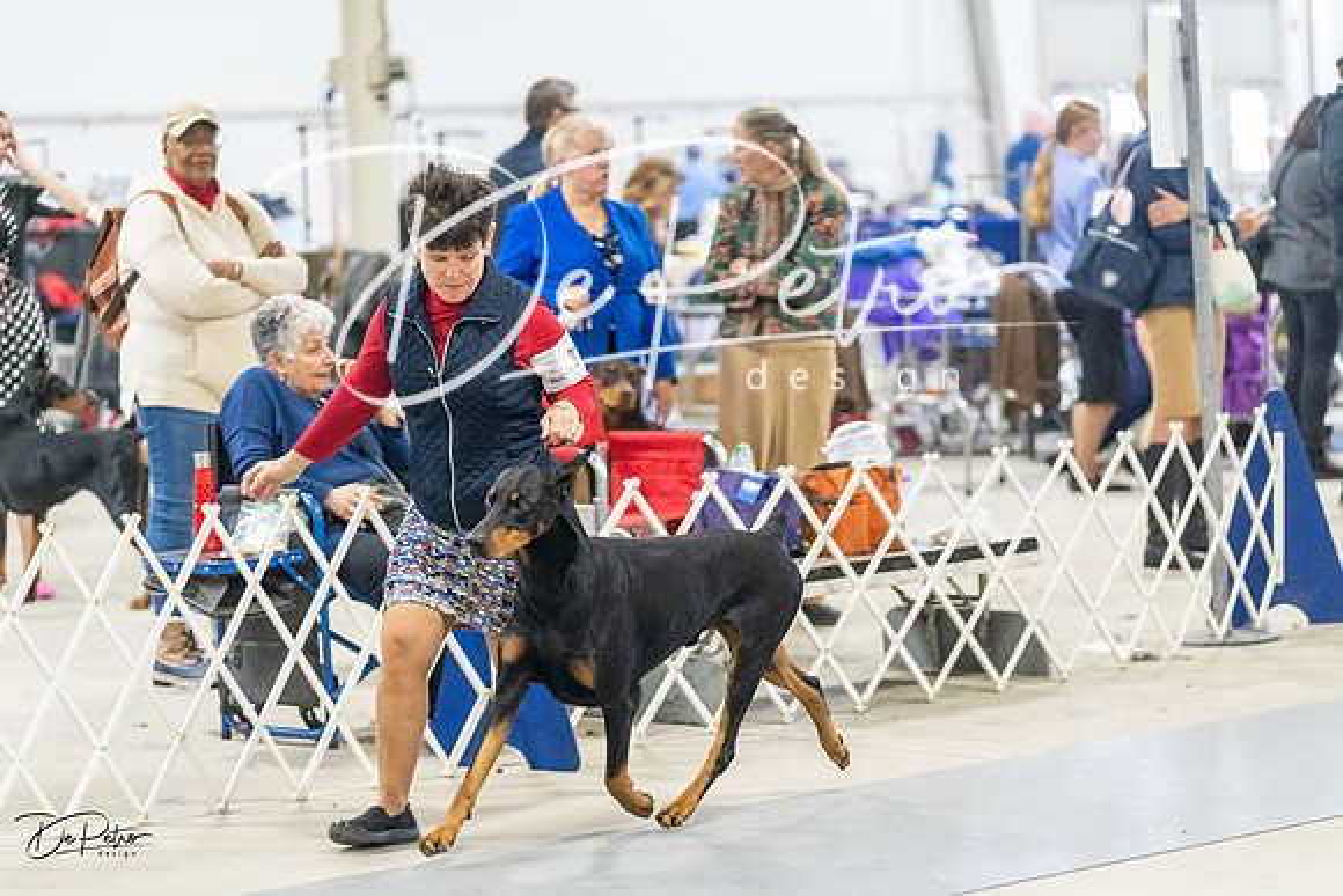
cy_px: 448
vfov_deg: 11.0
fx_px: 4664
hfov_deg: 16.4
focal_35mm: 125
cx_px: 672
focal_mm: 125
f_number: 2.8
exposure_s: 1/320
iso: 6400
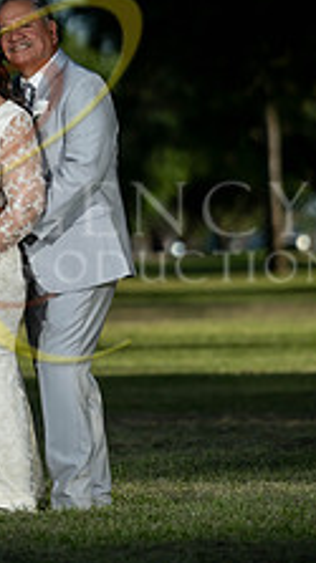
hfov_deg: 3.8
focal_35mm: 317
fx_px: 4735
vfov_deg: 6.8
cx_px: 25
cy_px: 179
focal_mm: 150
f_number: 2.8
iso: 320
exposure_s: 1/4000
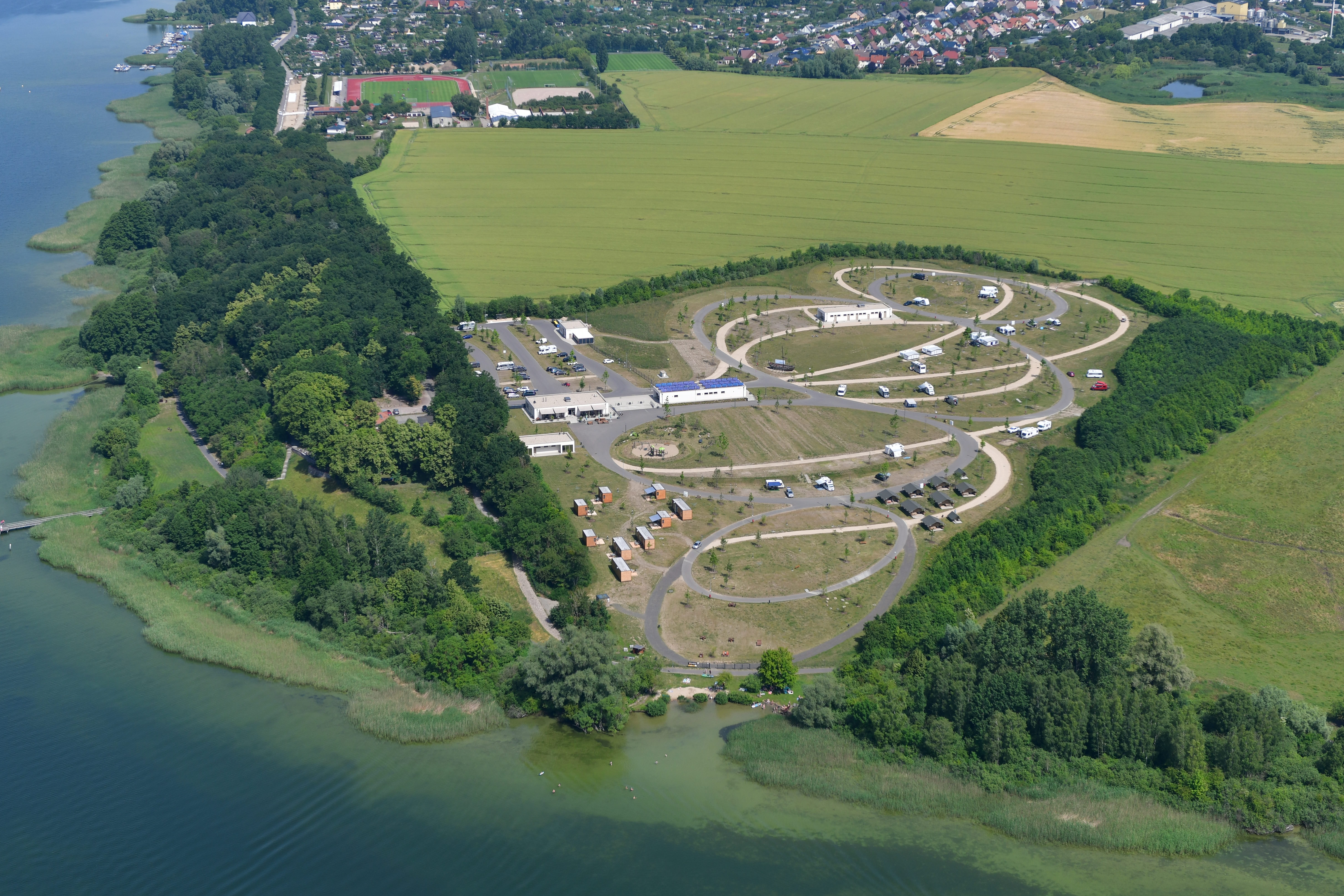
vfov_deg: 25.5
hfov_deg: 37.5
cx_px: 680
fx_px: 1979
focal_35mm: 53
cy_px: 401
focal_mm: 38
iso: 100
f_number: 3.5
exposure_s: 1/2000
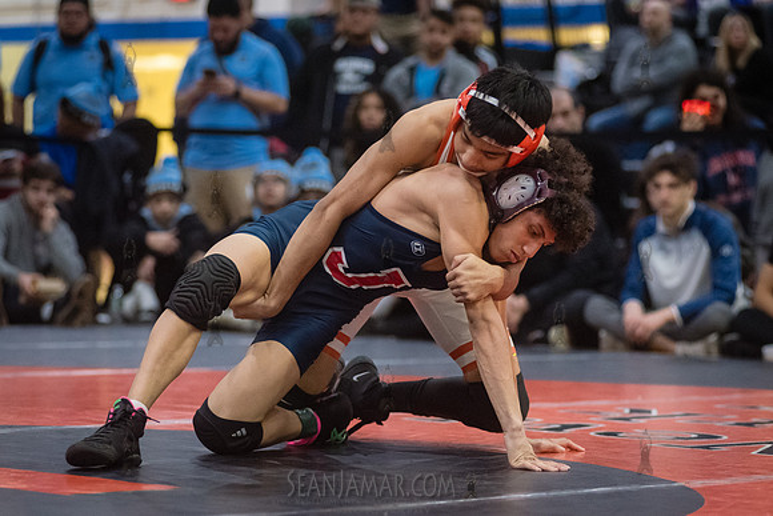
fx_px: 2989
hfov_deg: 14.7
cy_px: 231
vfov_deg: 9.9
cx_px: 367
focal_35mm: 139
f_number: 3.2
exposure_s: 1/500
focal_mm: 120
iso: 8000
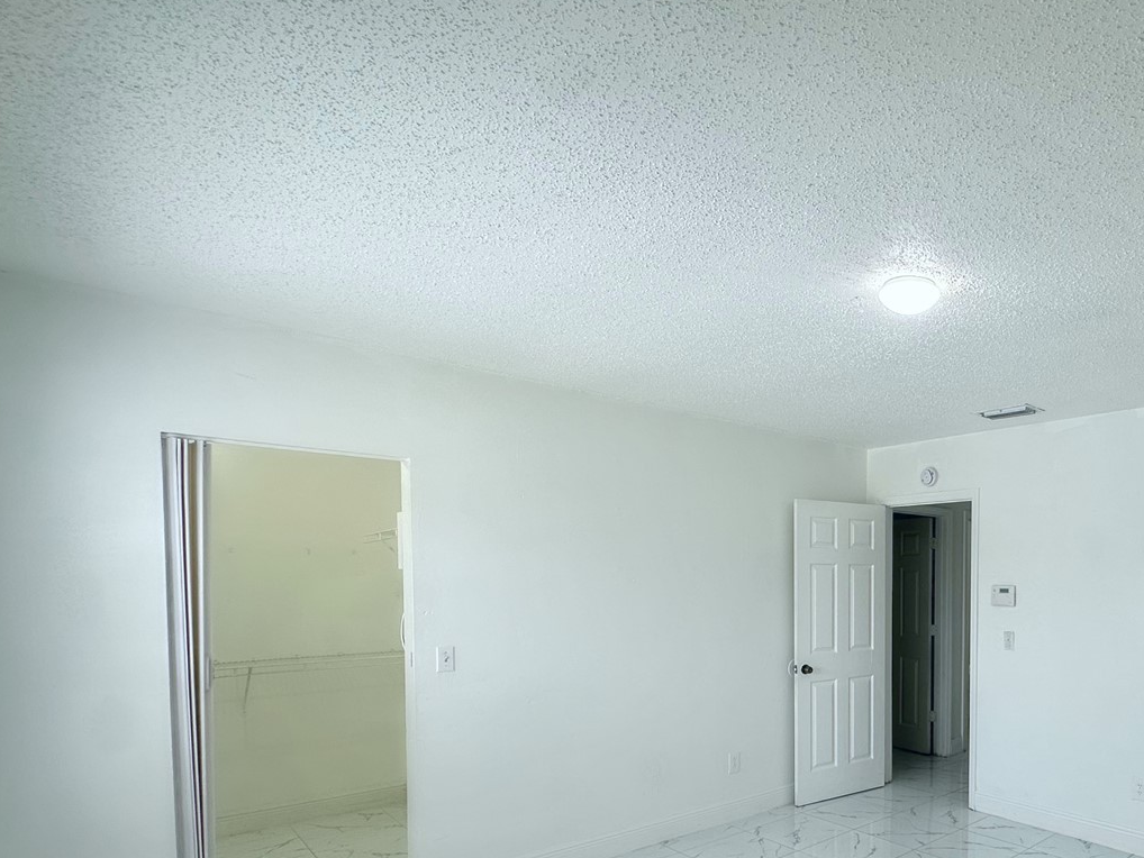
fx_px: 727
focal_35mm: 22
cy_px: 606
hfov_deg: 71.2
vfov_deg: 58.9
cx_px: 857
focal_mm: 2.22
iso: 64
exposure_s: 1/120
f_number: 2.2
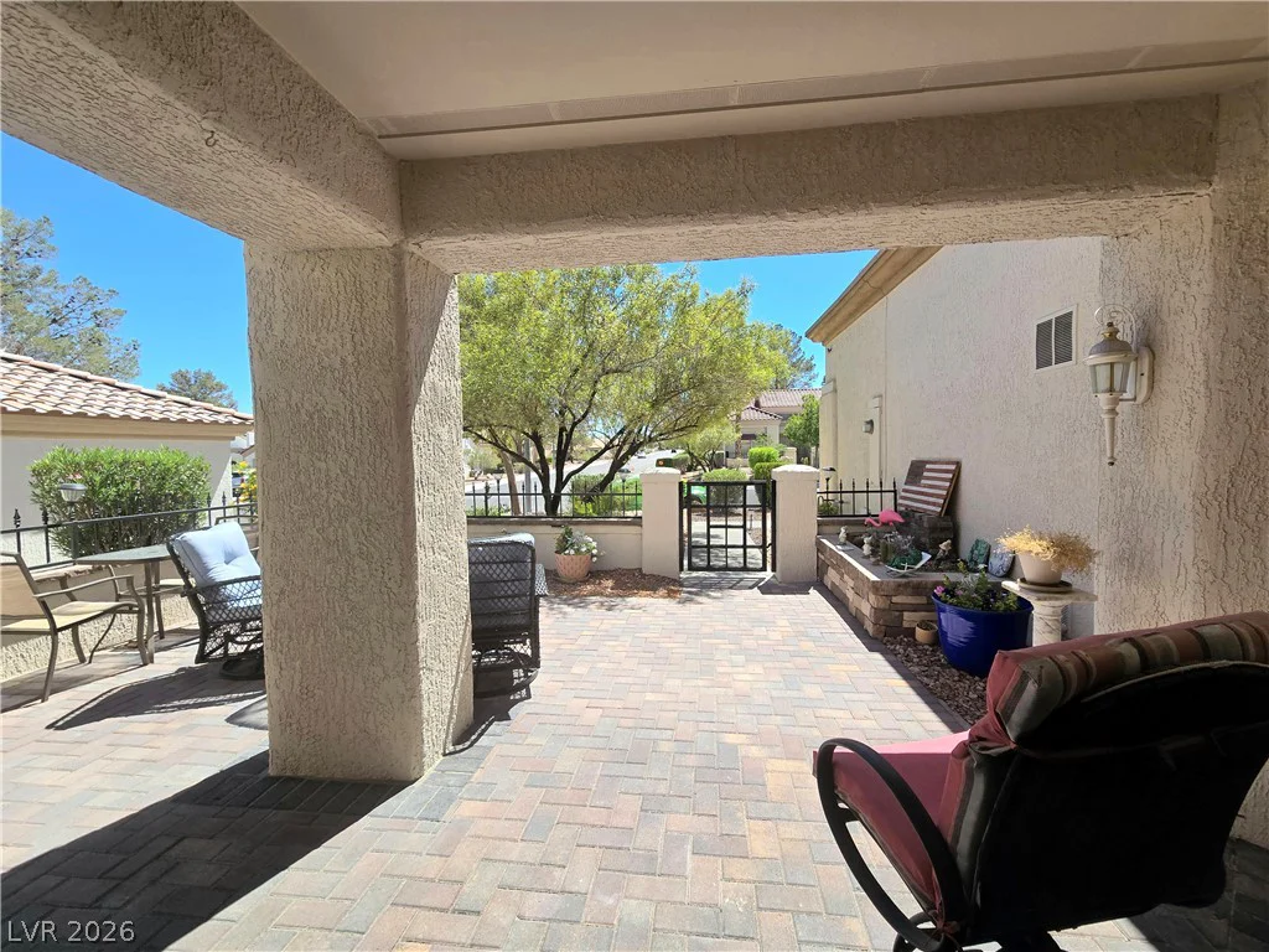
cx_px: 634
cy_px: 476
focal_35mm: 13
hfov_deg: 106.2
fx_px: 477
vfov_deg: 89.9
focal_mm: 2.2
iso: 50
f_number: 2.2
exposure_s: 1/1429
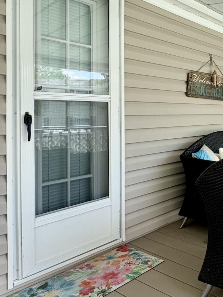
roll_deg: +0.1
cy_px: 117
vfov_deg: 54.9
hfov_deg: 36.0
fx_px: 283
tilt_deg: -1.0
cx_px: 250
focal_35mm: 33
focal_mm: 2.22
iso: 40
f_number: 2.2
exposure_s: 1/190
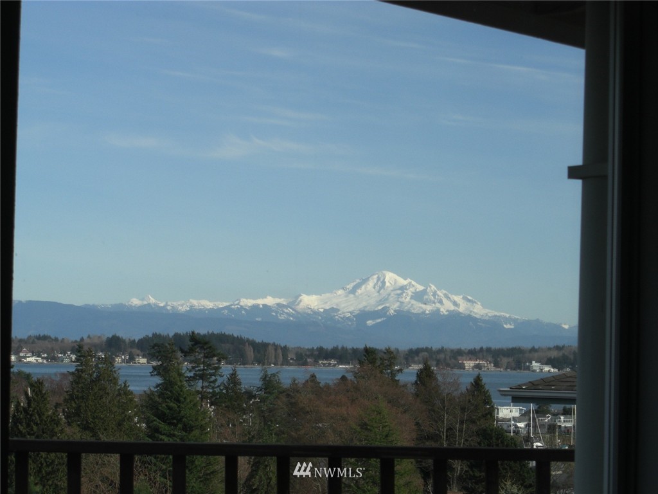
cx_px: 329
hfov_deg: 17.3
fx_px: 2167
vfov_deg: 13.0
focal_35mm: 114
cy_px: 247
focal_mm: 23.7
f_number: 7.4
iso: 80
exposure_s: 1/200
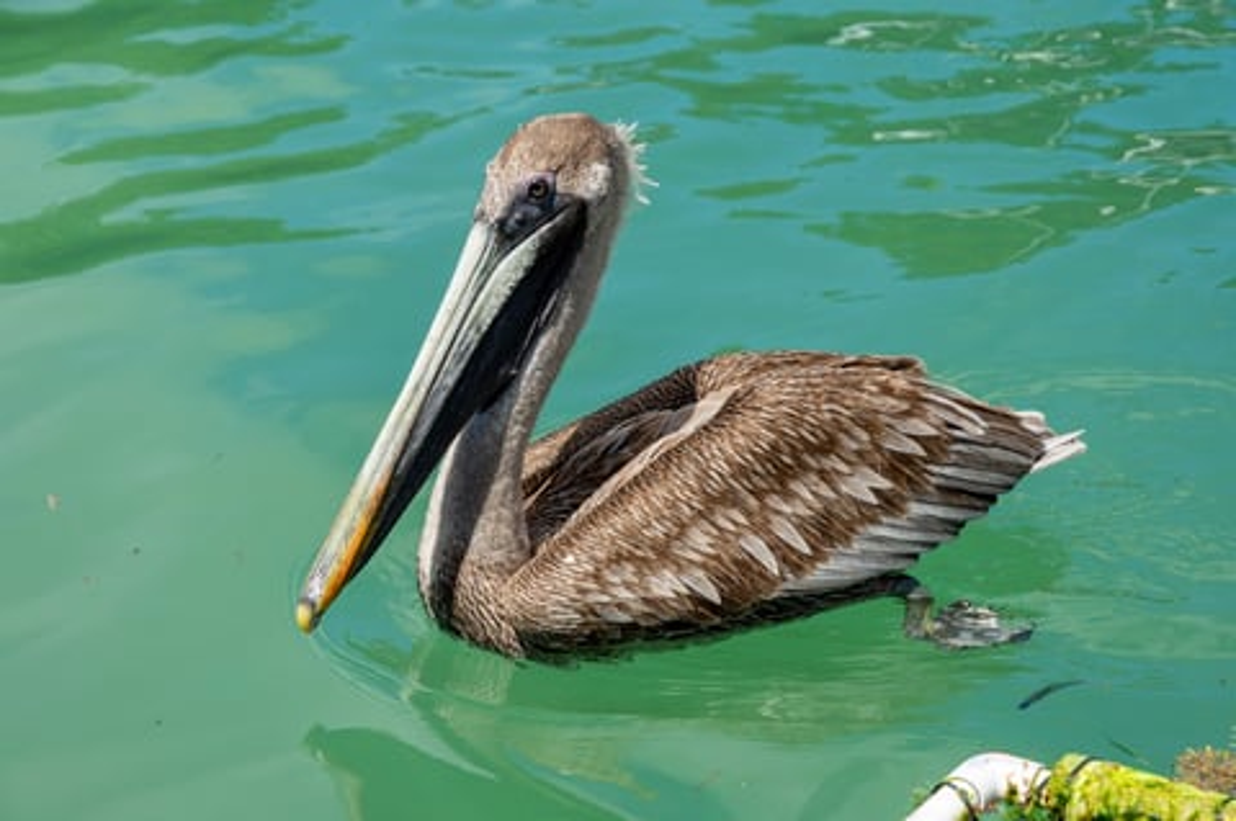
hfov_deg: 21.9
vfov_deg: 14.7
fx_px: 3190
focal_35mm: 93
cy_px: 410
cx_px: 618
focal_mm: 62
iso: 125
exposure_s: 1/320
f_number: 8
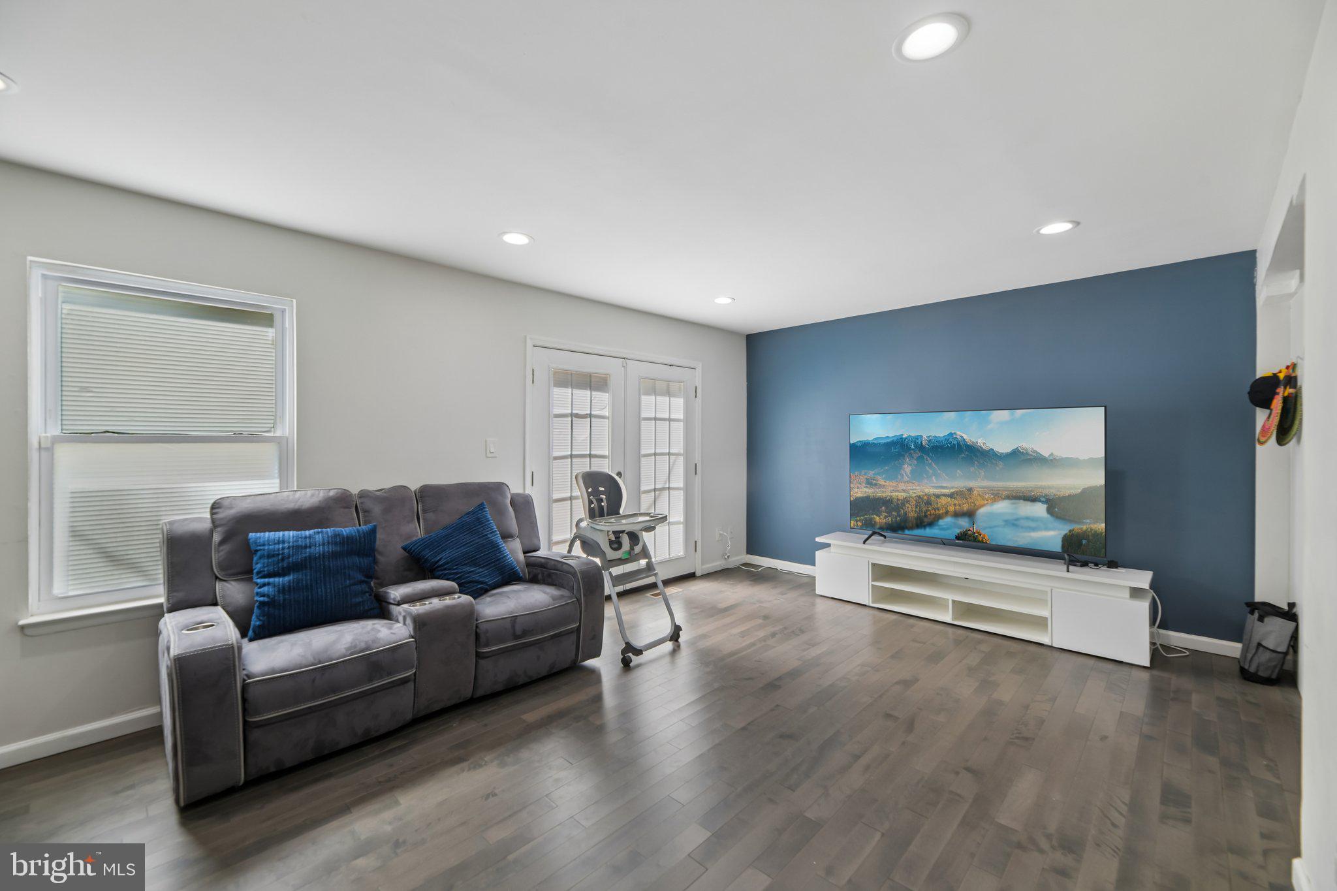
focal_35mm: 14
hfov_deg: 104.3
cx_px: 668
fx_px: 520
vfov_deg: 81.2
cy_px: 446
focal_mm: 14
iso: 100
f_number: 8
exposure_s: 1/30
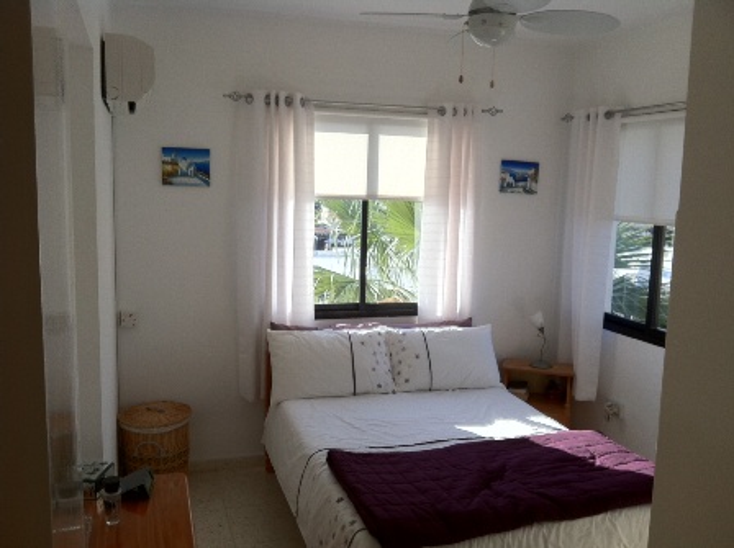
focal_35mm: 35
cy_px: 274
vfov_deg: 40.6
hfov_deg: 52.7
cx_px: 367
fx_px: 741
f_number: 2.8
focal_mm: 3.85
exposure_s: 1/377
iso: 80
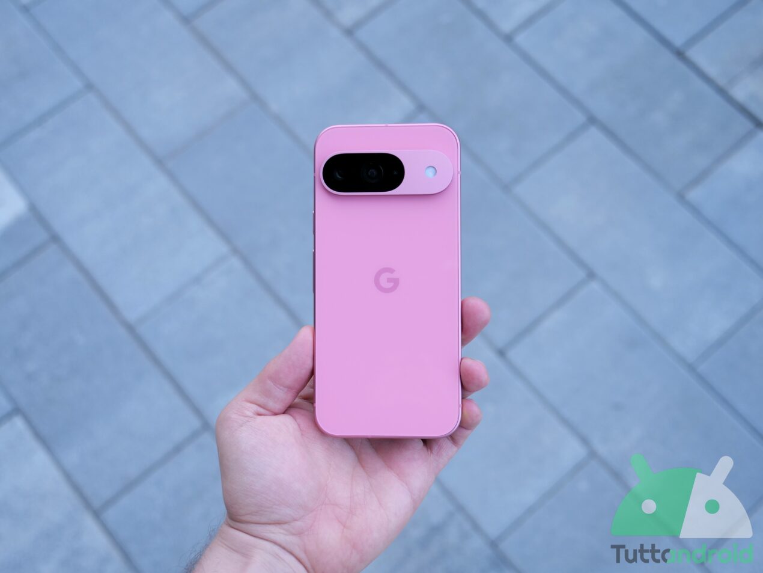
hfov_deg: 42.9
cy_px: 286
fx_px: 970
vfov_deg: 32.9
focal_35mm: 44
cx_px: 382
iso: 200
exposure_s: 1/250
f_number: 2.8
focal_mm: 22
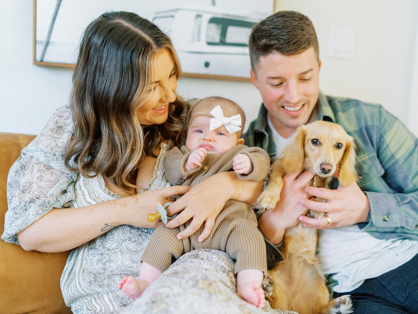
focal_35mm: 38
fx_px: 457
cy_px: 157
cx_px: 212
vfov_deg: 37.9
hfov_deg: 49.1
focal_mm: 35
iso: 2000
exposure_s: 1/500
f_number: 1.8
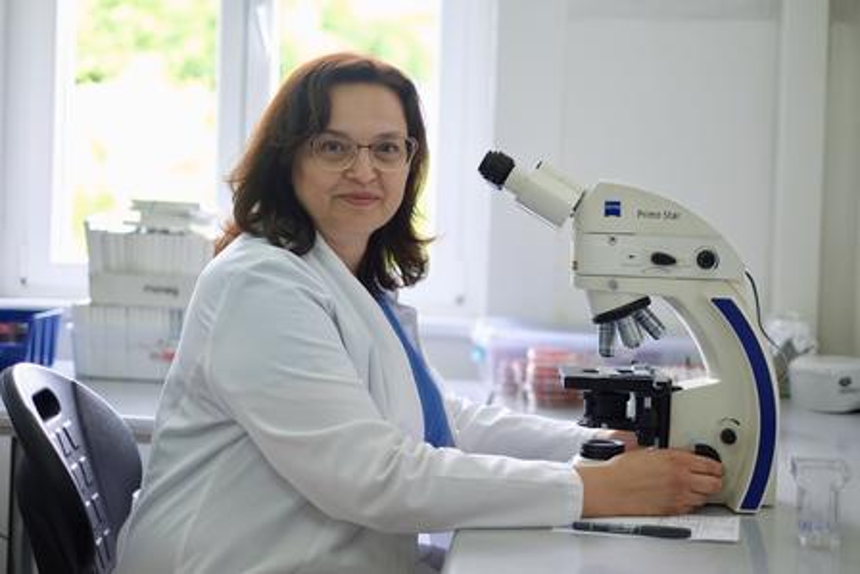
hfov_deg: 37.5
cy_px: 287
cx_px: 430
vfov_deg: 25.5
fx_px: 1266
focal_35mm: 53
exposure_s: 1/250
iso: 250
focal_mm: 35
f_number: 1.4
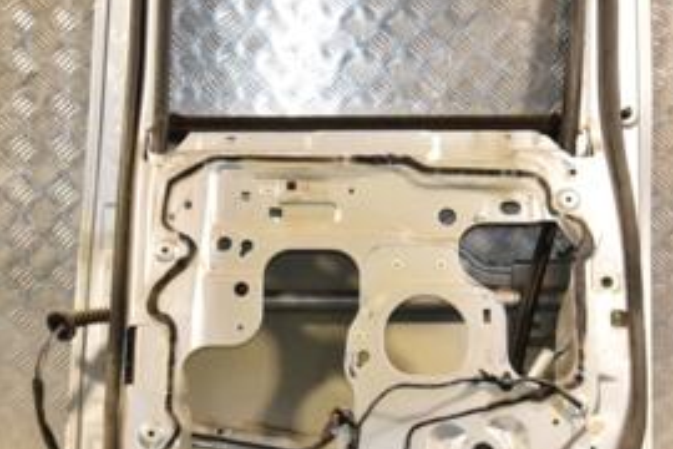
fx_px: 1495
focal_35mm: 80
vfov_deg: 17.1
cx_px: 381
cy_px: 190
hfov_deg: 25.3
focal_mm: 24
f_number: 6.3
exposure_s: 1/200
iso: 800
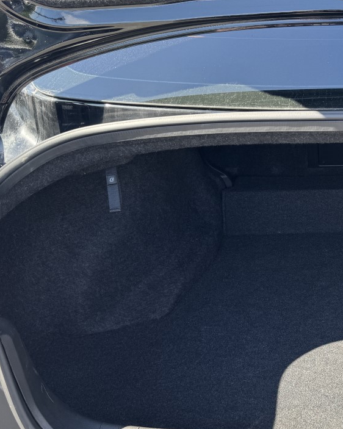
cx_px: 348
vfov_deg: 38.8
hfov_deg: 29.3
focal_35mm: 48
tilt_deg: -27.8
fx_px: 609
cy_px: 221
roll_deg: -1.9
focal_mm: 6.76
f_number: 1.78
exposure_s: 1/318
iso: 80
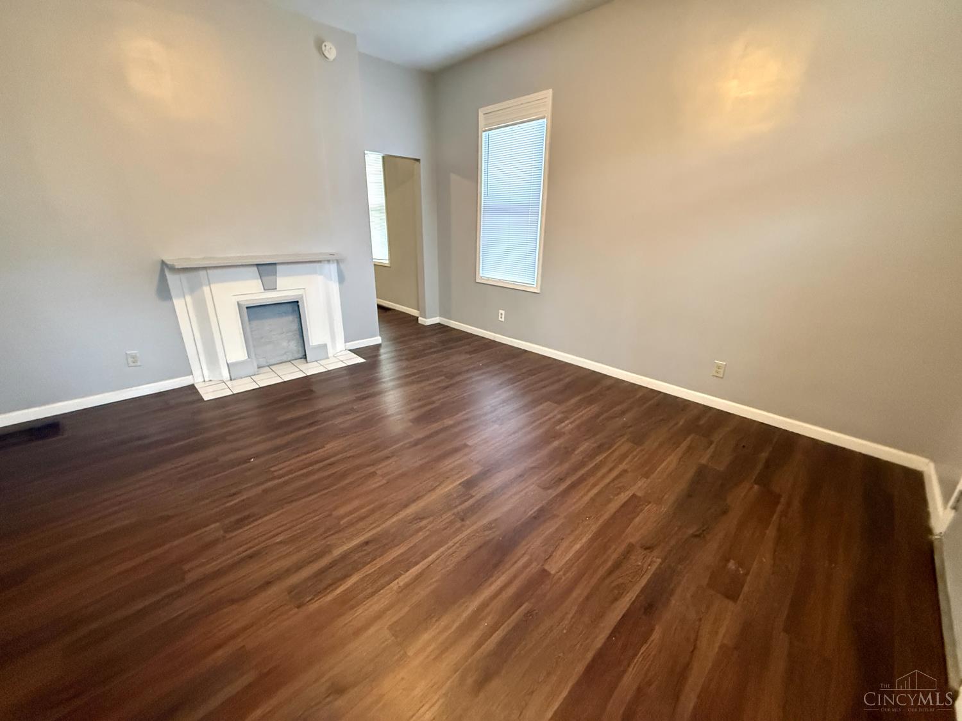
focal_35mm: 14
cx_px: 481
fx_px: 389
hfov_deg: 102.1
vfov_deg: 85.7
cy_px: 360
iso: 800
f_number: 2.2
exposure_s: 1/60
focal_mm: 2.22
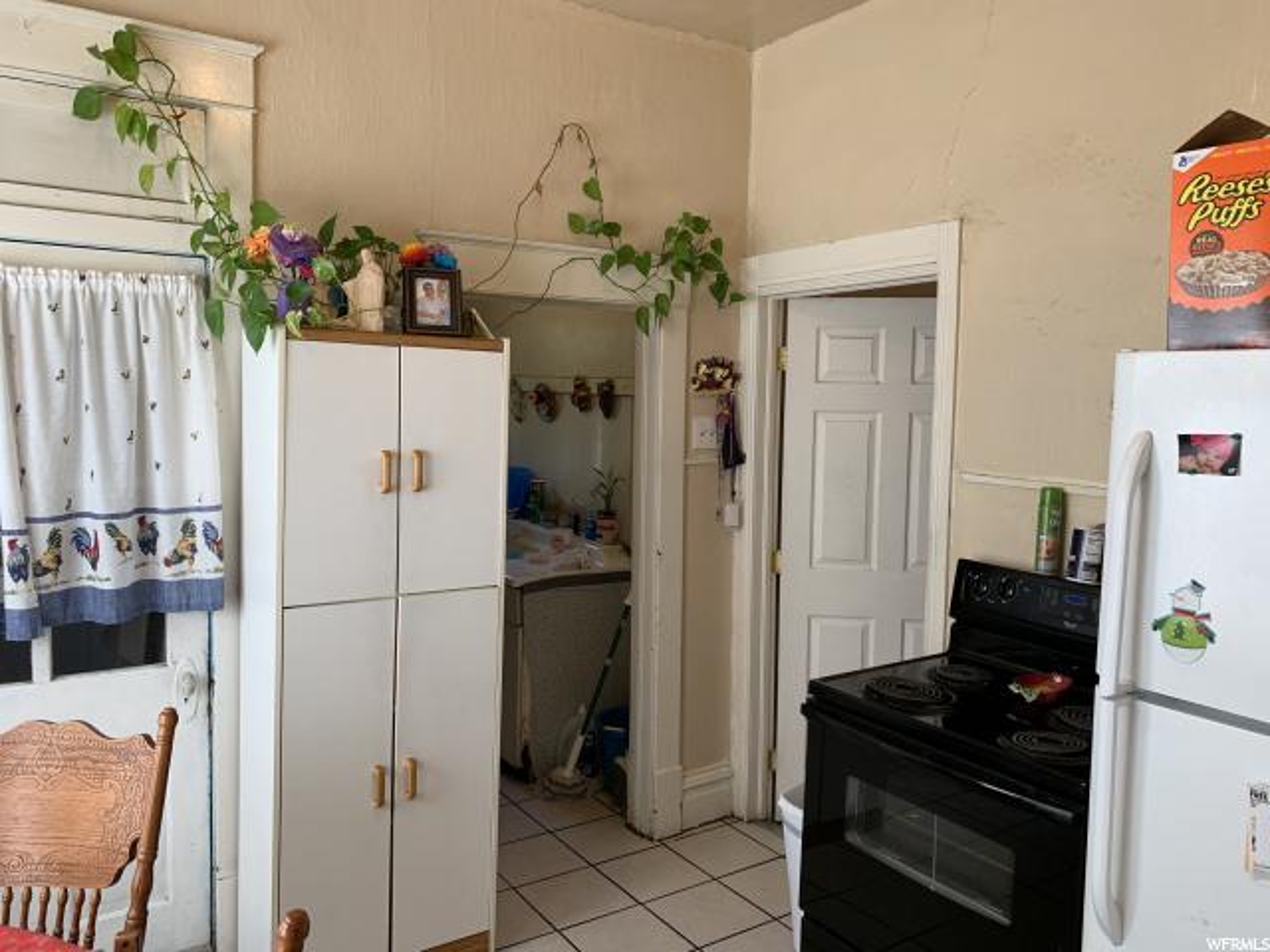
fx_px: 954
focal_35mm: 26
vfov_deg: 53.1
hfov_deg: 67.3
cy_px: 476
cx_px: 635
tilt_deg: -4.2
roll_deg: -1.1
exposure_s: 1/120
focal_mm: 4.25
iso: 80
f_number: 1.8
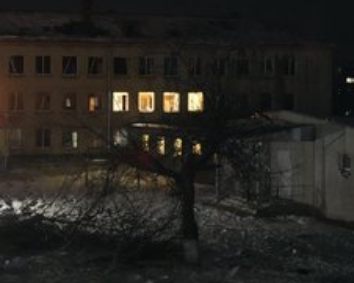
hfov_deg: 23.9
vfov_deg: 19.7
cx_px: 50
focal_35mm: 78
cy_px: 127
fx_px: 818
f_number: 2.8
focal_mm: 47
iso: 12800
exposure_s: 1/20
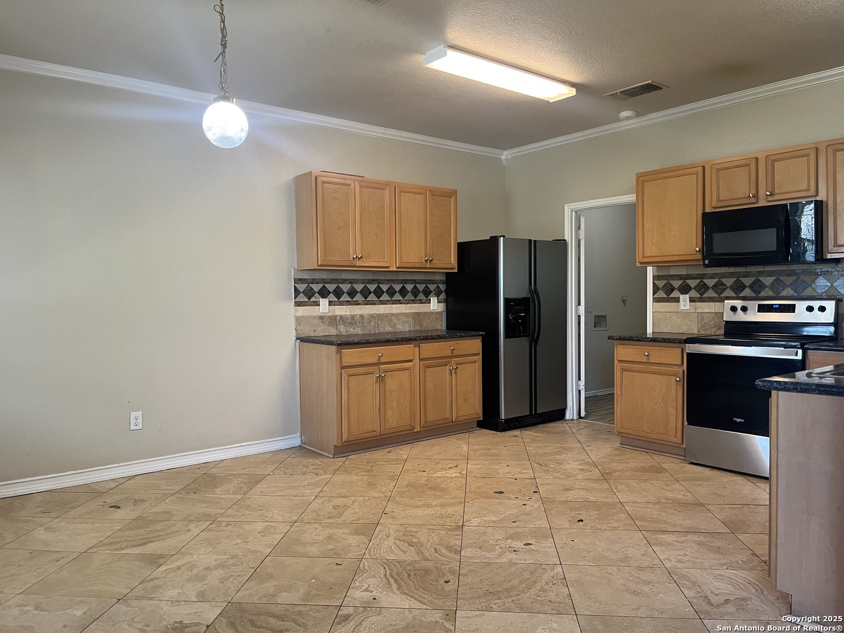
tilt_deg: -1.2
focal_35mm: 26
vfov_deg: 53.1
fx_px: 634
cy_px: 316
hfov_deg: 67.3
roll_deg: +1.1
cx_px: 422
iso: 200
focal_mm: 5.1
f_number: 1.6
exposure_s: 1/60
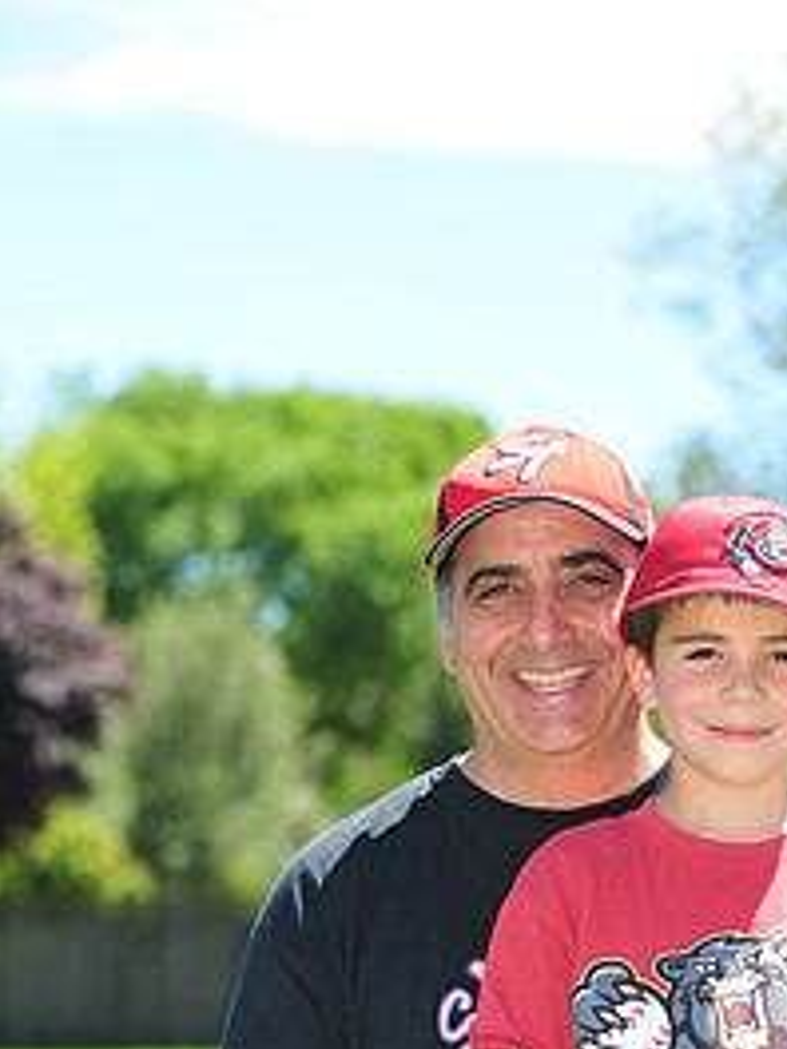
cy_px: 1140
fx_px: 5760
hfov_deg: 7.8
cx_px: 441
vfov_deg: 10.3
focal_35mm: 190
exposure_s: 1/500
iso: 200
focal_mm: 90
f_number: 4.5
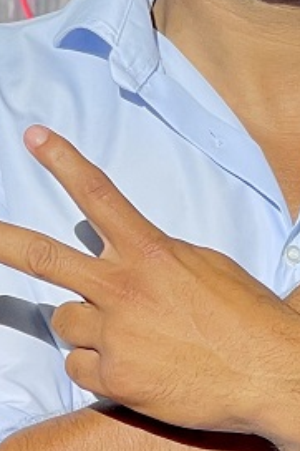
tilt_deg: -1.0
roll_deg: +1.8
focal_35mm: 296
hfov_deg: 4.6
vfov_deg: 7.0
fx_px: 3704
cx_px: 408
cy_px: 305
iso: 50
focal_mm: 7.5
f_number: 2.2
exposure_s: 1/120
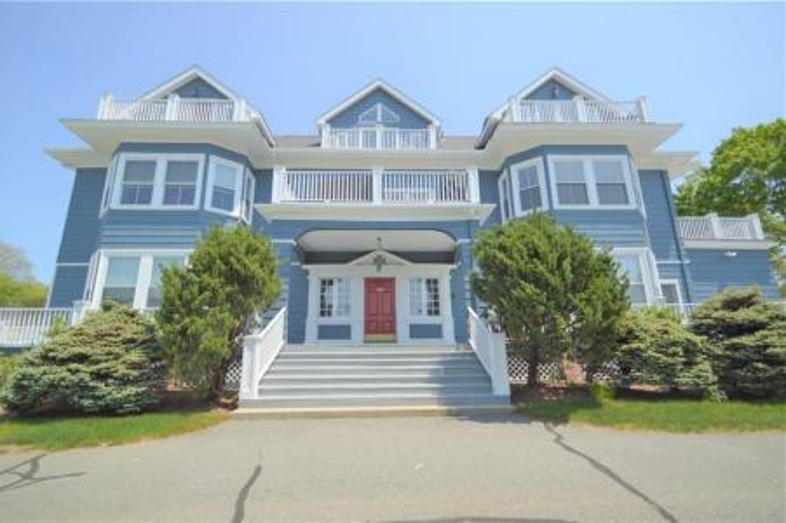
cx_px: 393
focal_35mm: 15
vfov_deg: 77.2
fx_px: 327
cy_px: 262
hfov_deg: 100.4
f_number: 3.5
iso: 100
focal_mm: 10
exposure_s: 1/1250
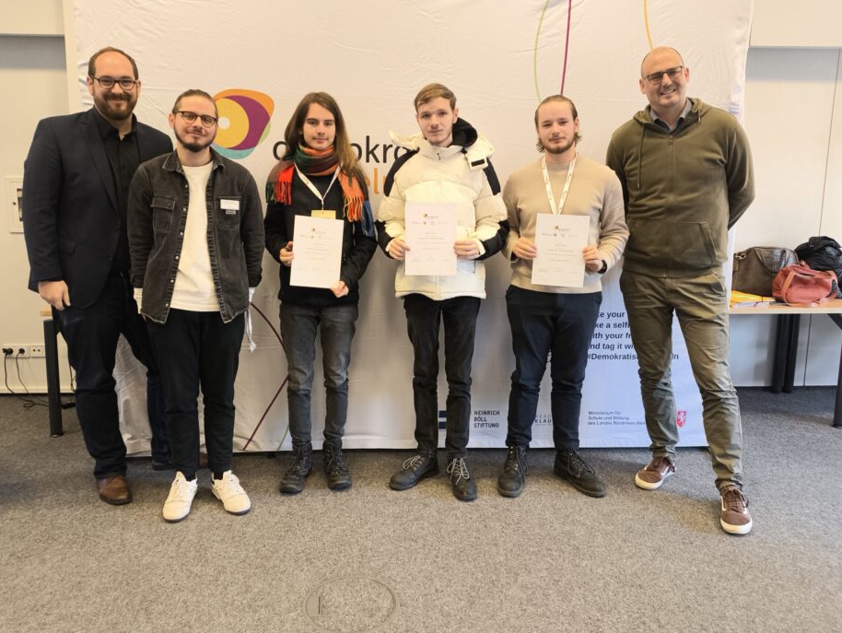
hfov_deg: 63.4
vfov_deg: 49.7
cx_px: 402
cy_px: 285
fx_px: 682
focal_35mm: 28
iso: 250
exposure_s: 1/50
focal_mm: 4.71
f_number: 1.7
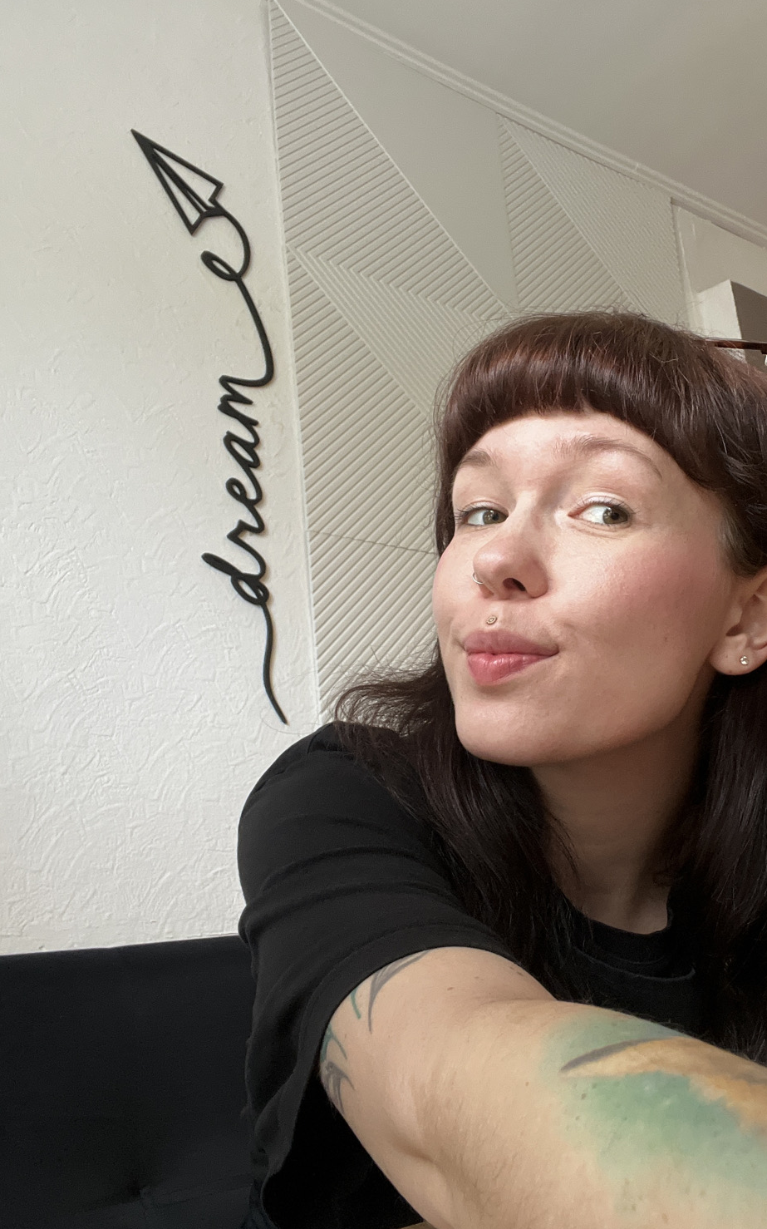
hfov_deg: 37.5
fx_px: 1104
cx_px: 558
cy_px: 612
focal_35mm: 33
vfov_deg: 58.2
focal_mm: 2.71
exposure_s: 1/50
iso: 200
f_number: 2.2
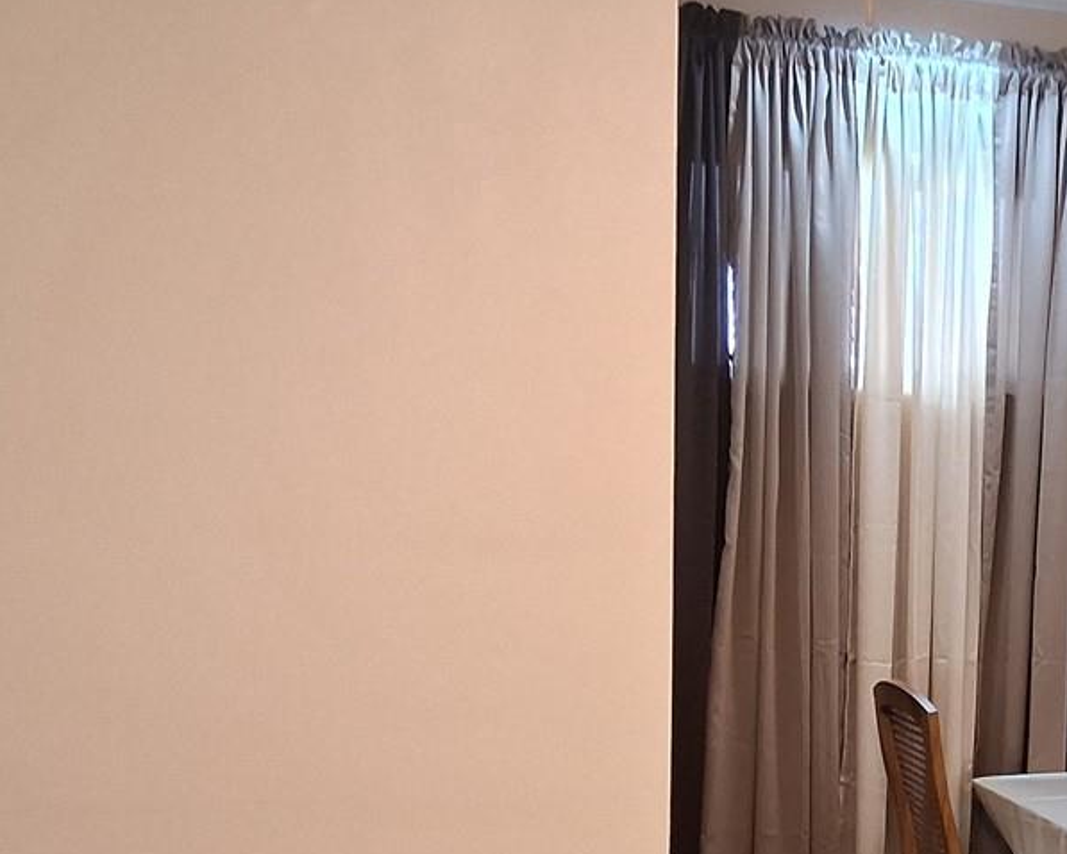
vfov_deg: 21.6
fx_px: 2148
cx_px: 1083
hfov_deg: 26.3
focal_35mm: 68
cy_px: 881
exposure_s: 1/60
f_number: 1.8
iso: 400
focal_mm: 3.98
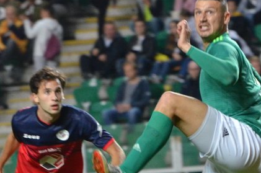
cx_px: 174
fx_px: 6194
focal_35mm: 856
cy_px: 165
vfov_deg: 1.6
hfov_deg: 2.4
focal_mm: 200
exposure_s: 1/200
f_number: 5.3
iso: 1600
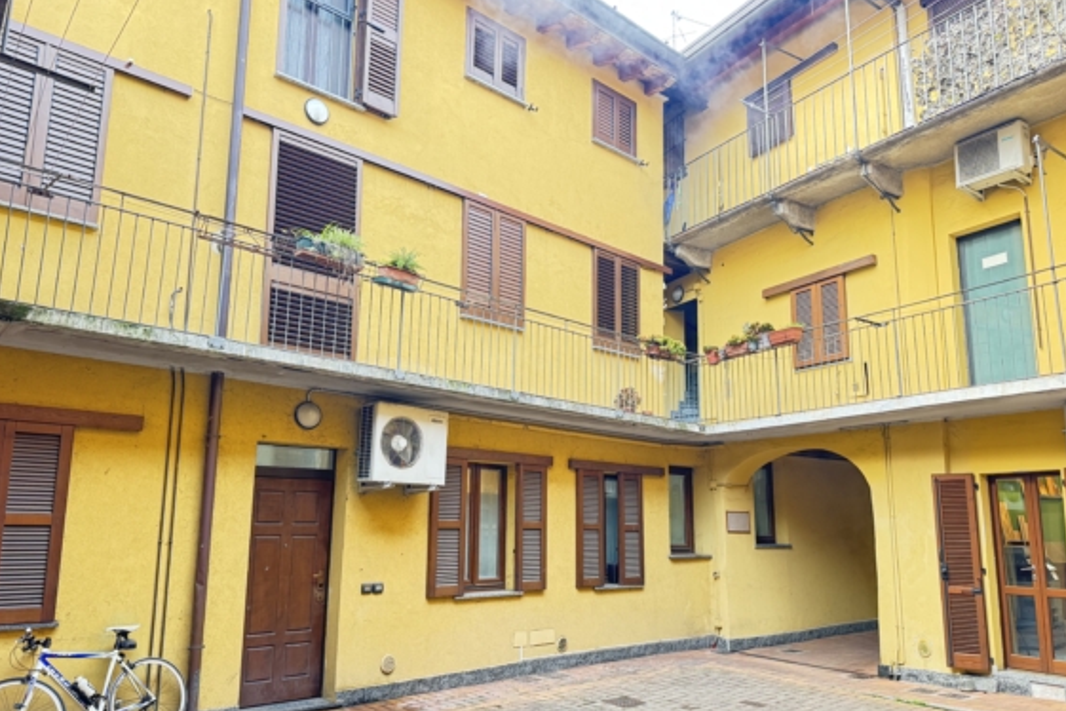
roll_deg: -0.8
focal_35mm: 26
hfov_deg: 69.4
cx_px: 534
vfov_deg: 49.5
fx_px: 770
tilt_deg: +10.3
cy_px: 394
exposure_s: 1/60
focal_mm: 6.76
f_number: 1.78
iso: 250
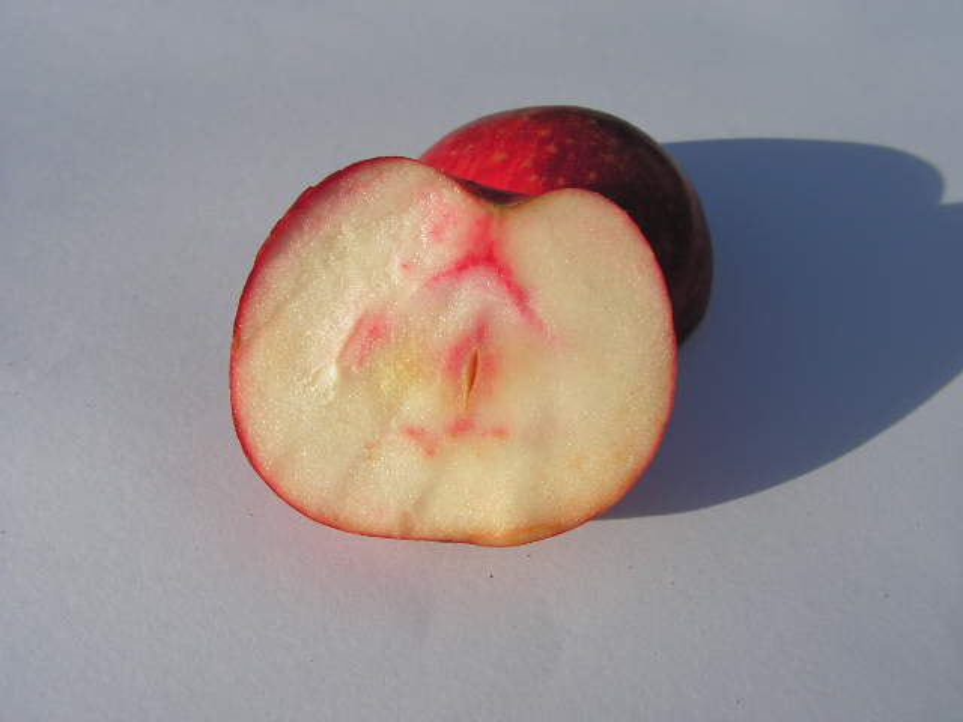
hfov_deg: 51.4
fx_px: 1002
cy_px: 361
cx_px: 482
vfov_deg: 39.7
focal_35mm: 36
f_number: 3.2
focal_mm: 6
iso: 64
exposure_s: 1/1600
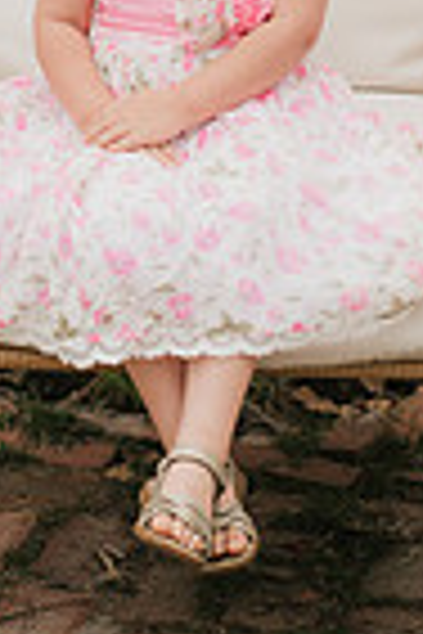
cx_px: 184
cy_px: -117
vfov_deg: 12.5
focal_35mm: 160
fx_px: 2820
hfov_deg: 8.6
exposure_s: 1/640
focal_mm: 50
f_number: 2.8
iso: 100
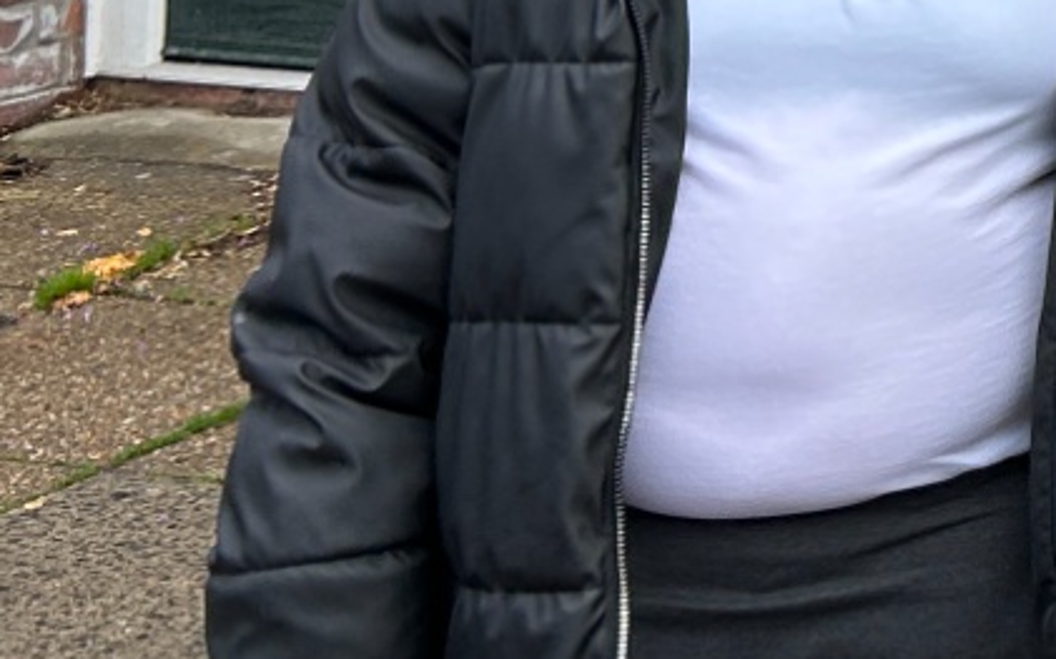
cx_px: 2262
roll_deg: -0.7
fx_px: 3770
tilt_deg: +0.6
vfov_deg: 9.3
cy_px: -742
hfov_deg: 13.2
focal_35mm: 131
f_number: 1.5
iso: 50
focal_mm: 5.7
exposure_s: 1/316
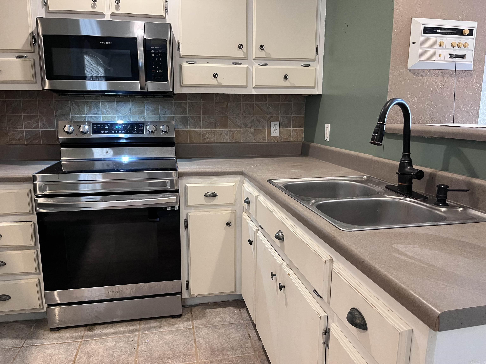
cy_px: 182
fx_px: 365
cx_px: 243
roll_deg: +0.1
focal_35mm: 26
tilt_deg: -11.4
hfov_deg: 67.3
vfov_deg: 53.1
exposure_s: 1/60
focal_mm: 5.1
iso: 400
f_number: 1.6
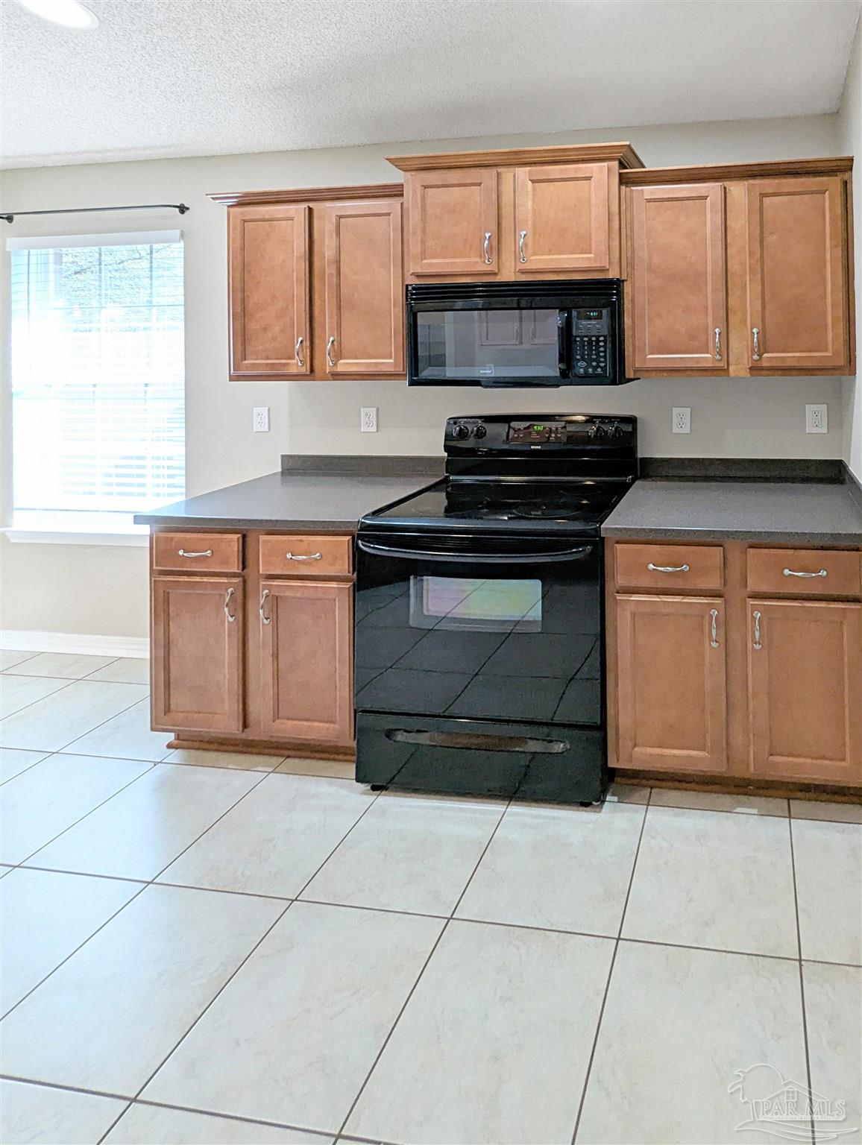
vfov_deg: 94.4
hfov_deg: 78.2
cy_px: 572
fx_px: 530
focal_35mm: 16
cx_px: 431
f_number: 2.2
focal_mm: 2.35
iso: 127
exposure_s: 1/60
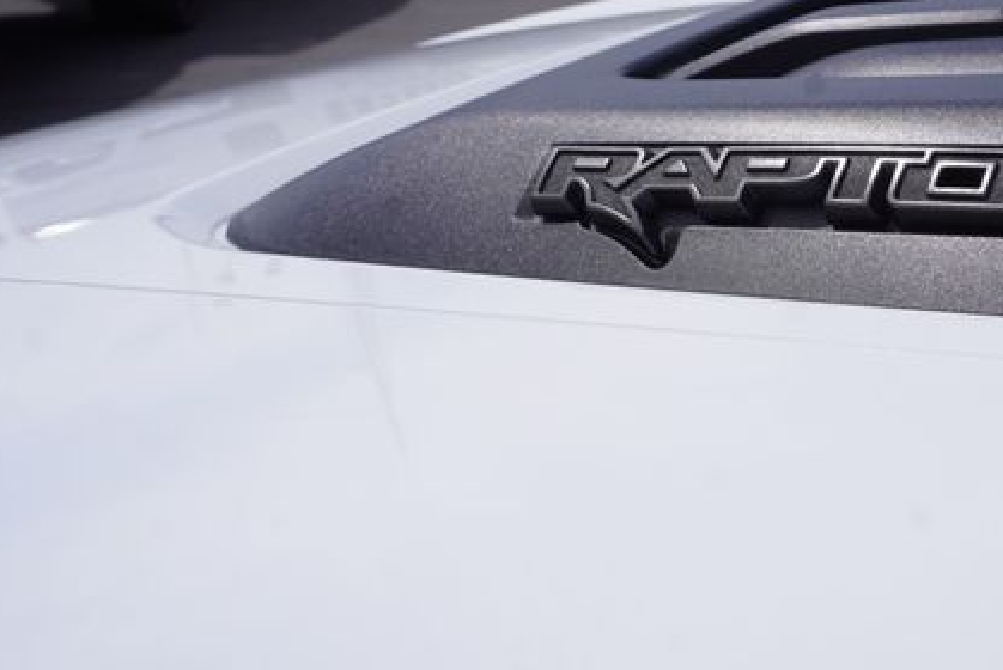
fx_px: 1533
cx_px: 749
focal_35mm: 55
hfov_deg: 35.4
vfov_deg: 24.5
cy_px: 227
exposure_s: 1/320
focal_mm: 24
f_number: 11
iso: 100
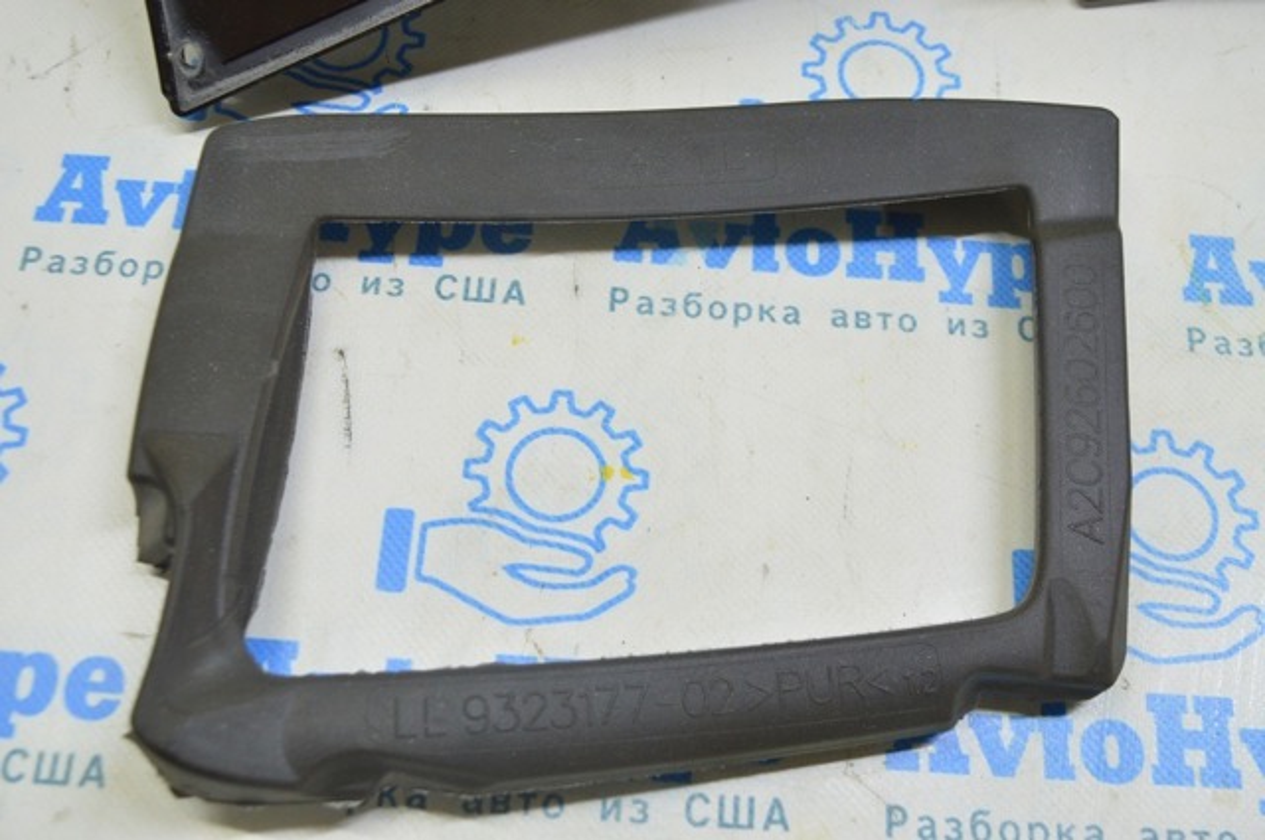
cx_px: 632
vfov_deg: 32.9
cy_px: 420
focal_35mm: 40
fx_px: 1421
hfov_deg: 48.0
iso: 400
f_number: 5.6
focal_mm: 27
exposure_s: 1/20
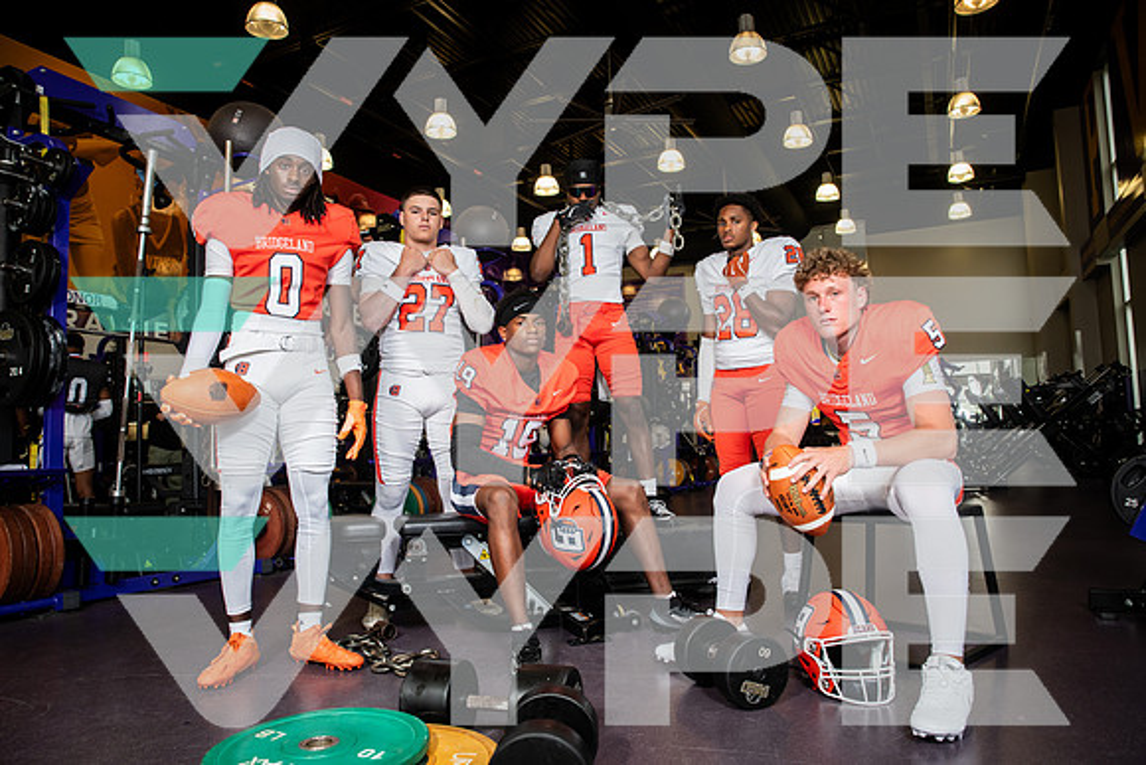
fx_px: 764
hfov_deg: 73.7
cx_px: 573
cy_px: 382
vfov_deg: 53.2
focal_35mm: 24
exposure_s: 1/250
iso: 500
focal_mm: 24
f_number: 5.6
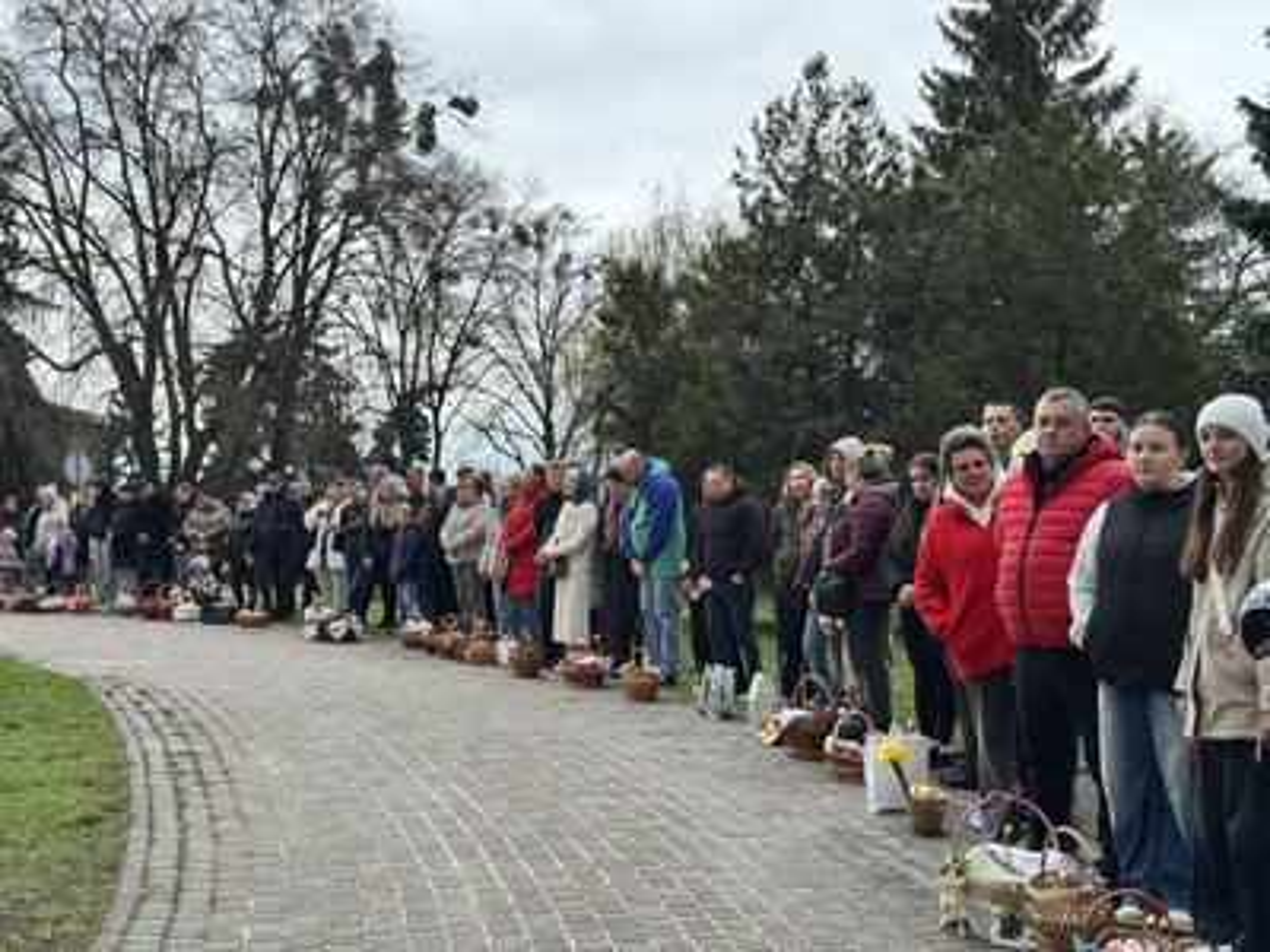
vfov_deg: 30.3
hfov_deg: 39.7
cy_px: 476
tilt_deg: +0.5
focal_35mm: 48
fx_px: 1761
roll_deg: +0.0
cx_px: 635
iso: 100
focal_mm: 6.76
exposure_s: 1/127
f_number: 1.78
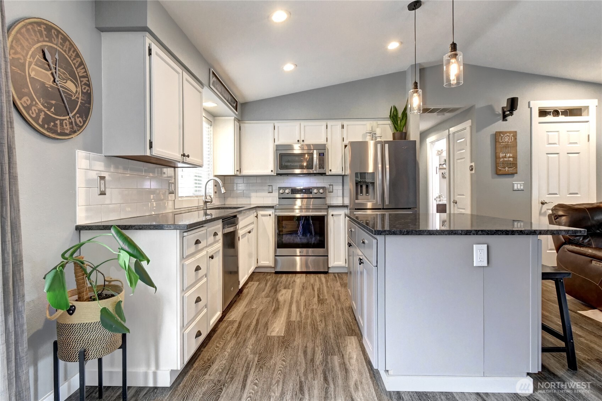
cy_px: 200
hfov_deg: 93.3
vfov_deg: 70.4
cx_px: 301
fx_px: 284
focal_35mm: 17
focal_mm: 11.5
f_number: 11
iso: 3200
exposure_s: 1/3.33
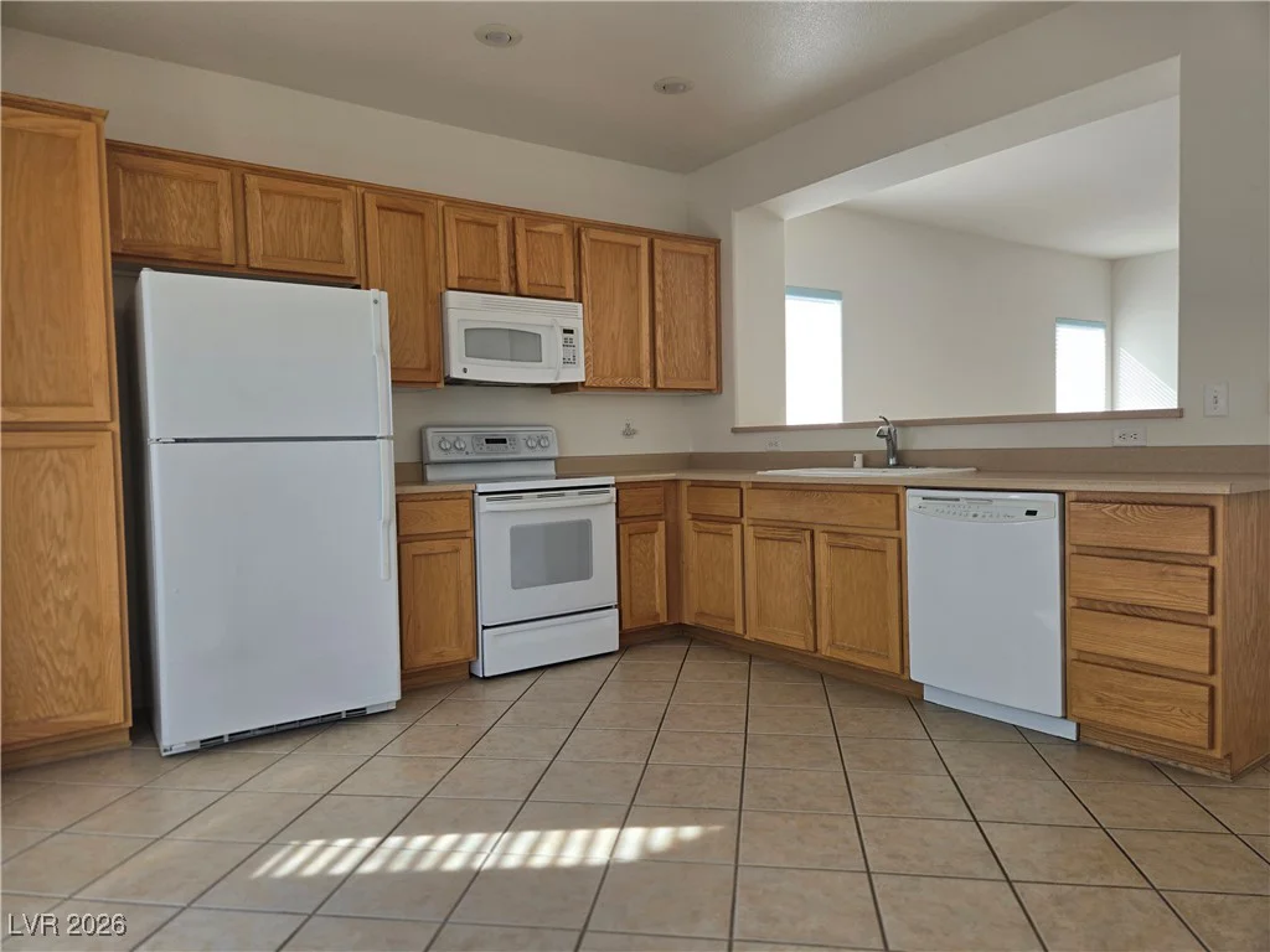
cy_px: 476
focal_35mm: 23
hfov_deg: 73.9
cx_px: 635
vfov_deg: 58.9
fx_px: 844
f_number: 1.8
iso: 50
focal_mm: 5.4
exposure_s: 1/120
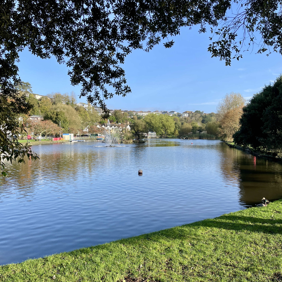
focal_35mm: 31
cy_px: 159
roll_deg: +0.5
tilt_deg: -3.9
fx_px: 286
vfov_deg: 52.4
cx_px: 141
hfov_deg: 52.5
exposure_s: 1/1401
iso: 32
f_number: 1.6
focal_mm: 4.2
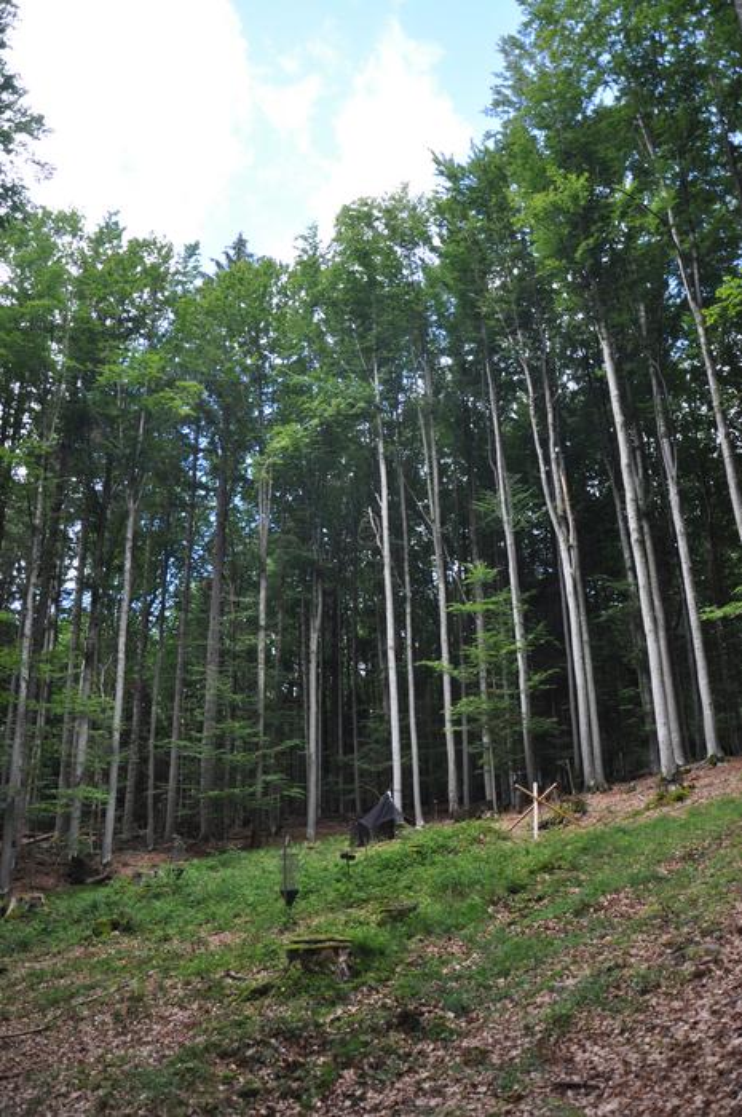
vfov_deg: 67.4
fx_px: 837
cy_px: 558
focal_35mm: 27
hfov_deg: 47.8
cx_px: 371
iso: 200
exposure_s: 1/200
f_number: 3.5
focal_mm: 18
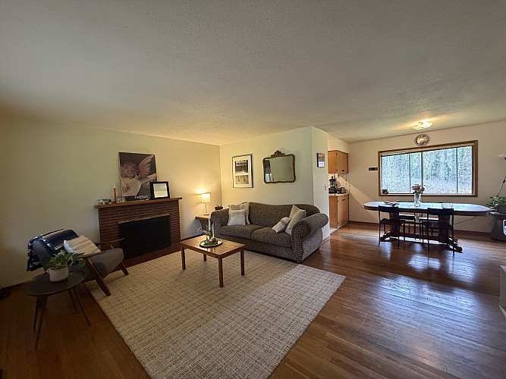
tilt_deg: -1.4
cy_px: 190
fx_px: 205
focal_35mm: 14
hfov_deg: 102.1
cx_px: 253
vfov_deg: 85.7
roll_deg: +1.8
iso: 640
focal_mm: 2.22
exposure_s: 1/60
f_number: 2.2
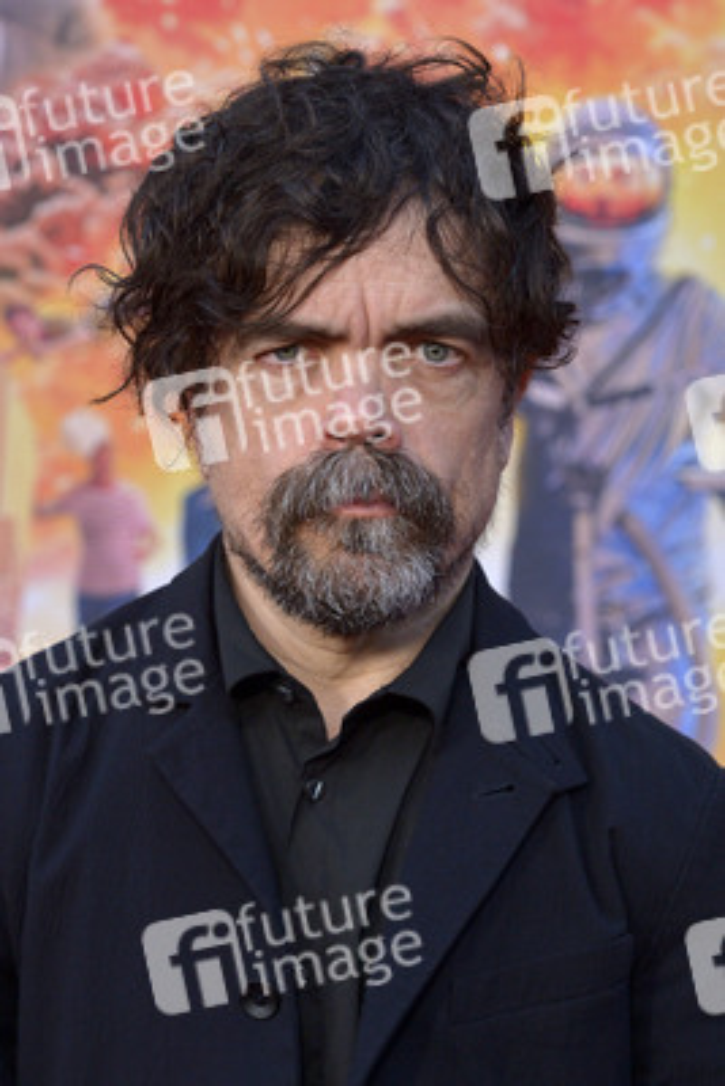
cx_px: 362
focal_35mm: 135
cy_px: 543
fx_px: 4074
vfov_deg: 15.2
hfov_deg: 10.2
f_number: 7.1
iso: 800
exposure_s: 1/250
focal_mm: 135
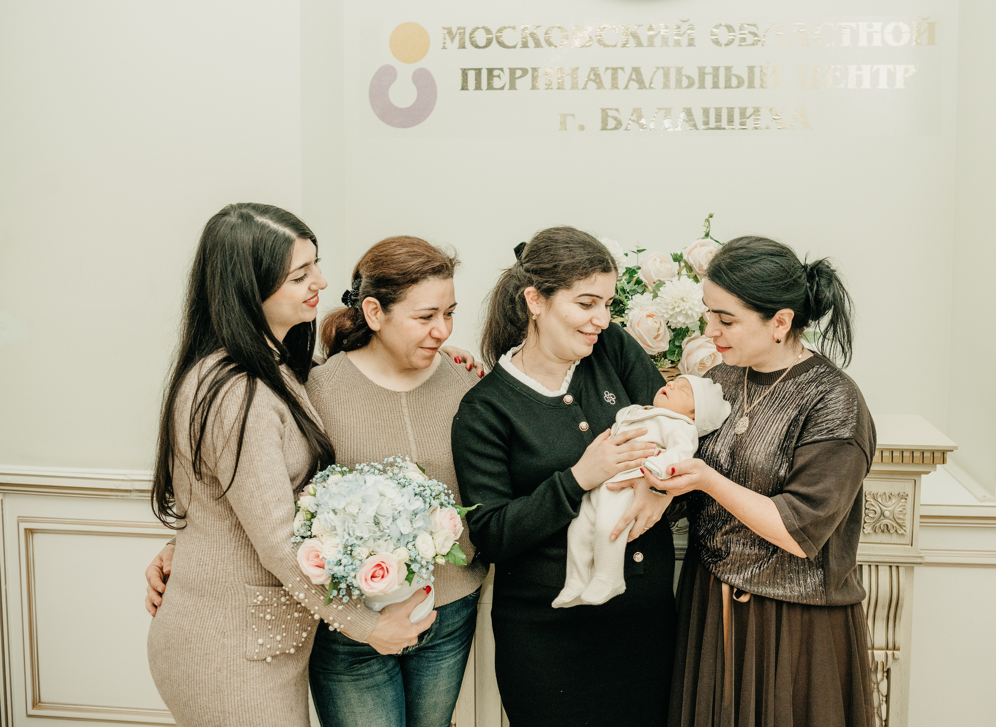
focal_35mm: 37
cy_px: 326
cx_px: 576
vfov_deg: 38.3
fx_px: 1045
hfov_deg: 50.8
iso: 320
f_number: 4
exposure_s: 1/160
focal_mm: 28
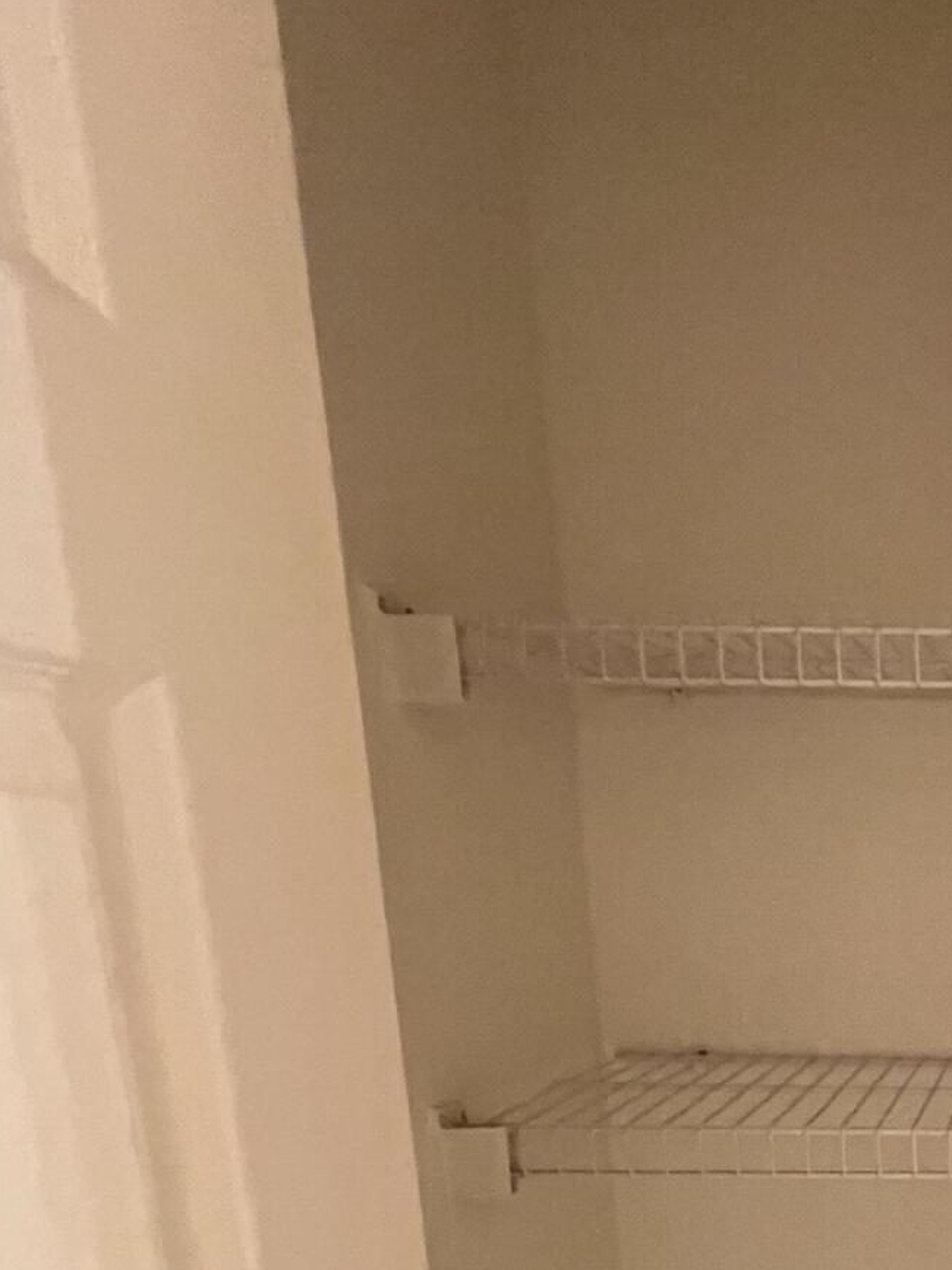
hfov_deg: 38.3
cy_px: 1176
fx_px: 1100
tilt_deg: -11.2
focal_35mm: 30
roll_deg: +0.4
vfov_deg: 51.8
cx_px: 1062
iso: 1000
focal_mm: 1.57
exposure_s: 1/60
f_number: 1.8
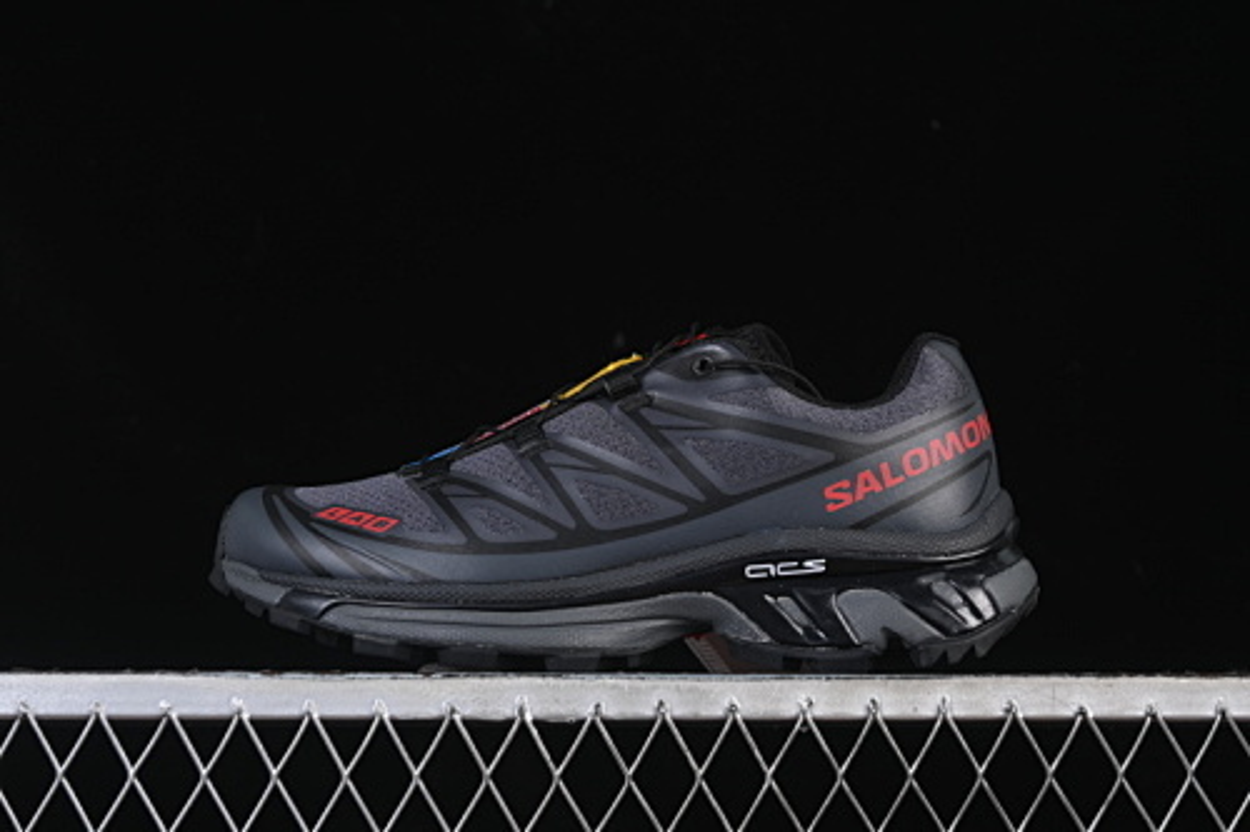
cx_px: 625
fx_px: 2603
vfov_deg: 18.2
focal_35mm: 75
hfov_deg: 27.0
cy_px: 416
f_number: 6.3
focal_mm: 50
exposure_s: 1/60
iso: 160
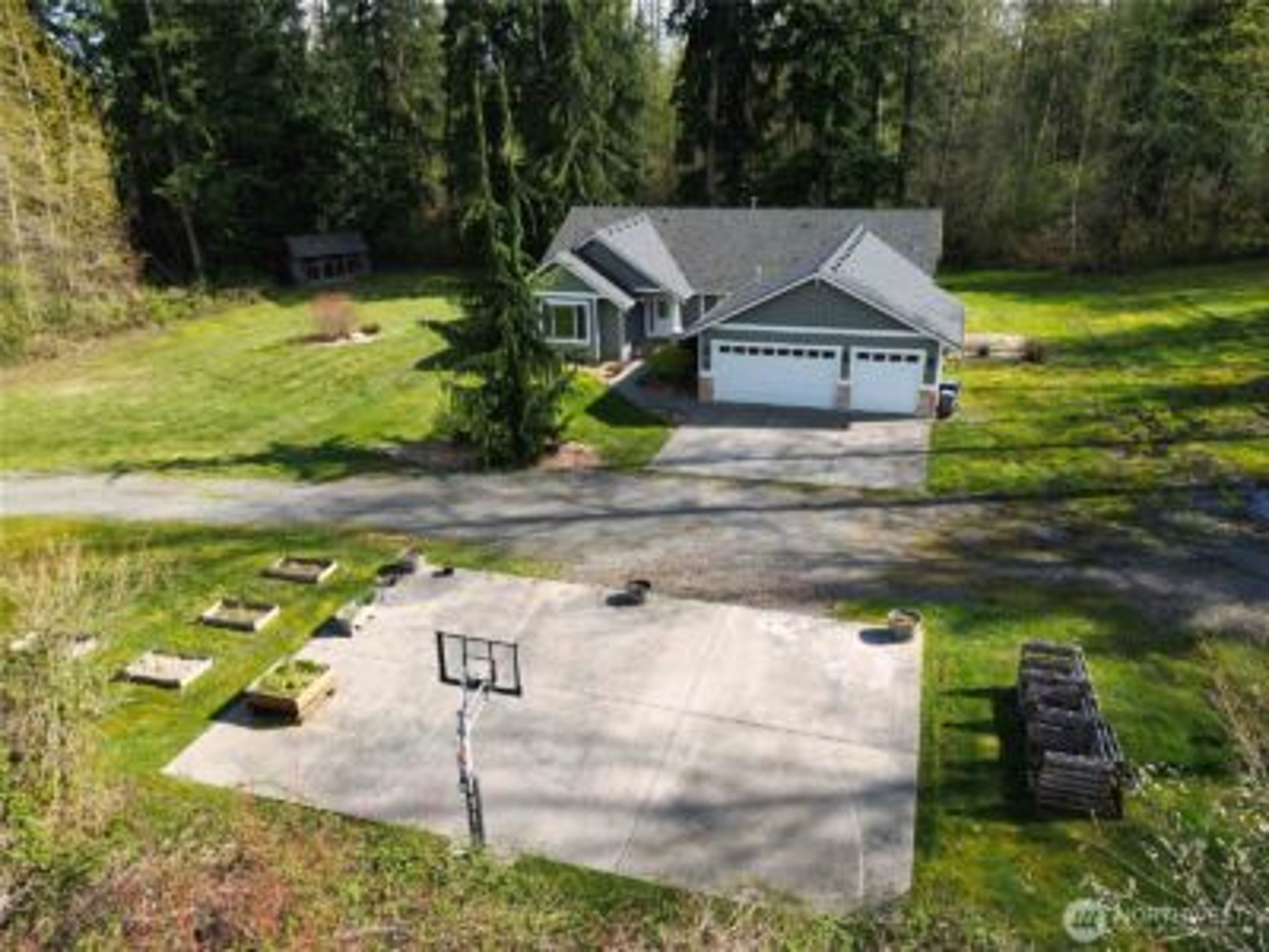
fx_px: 880
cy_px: 476
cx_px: 634
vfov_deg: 56.8
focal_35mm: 24
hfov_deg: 71.6
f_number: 1.7
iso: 120
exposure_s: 1/800
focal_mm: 6.72
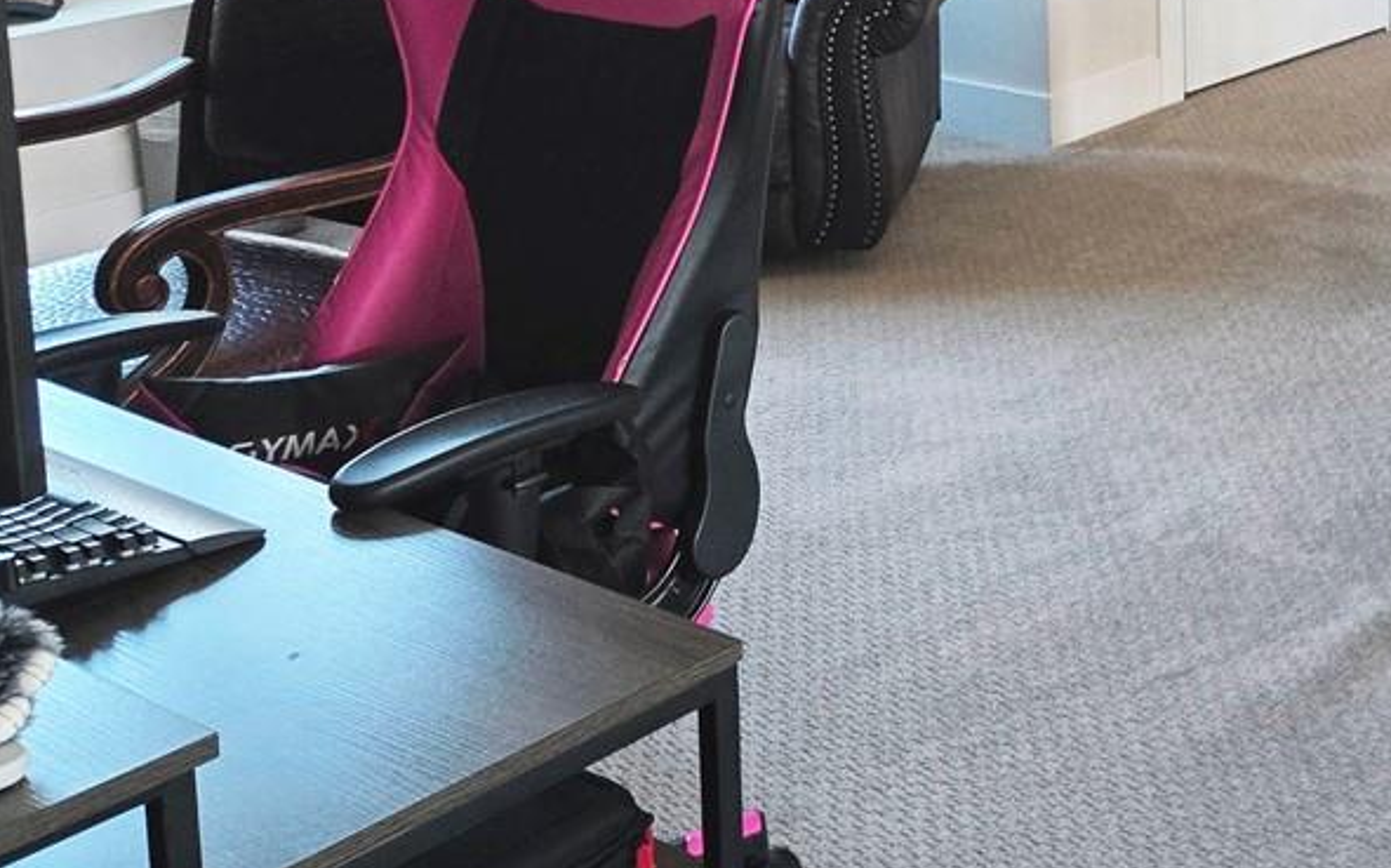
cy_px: -205
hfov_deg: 27.8
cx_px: 1598
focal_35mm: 66
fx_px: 2501
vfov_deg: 18.5
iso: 160
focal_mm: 5.4
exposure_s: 1/180
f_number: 1.8
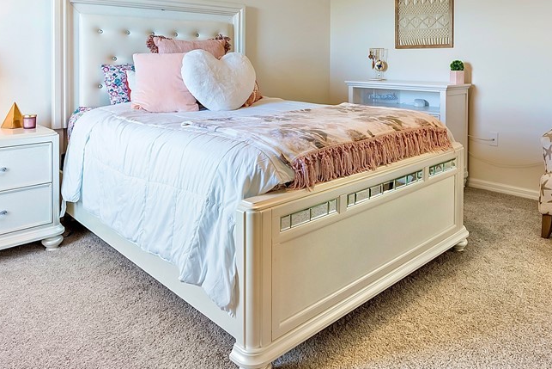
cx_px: 309
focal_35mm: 27
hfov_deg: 67.1
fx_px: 414
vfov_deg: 46.7
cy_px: 105
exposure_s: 1
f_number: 8
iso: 100
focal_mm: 16
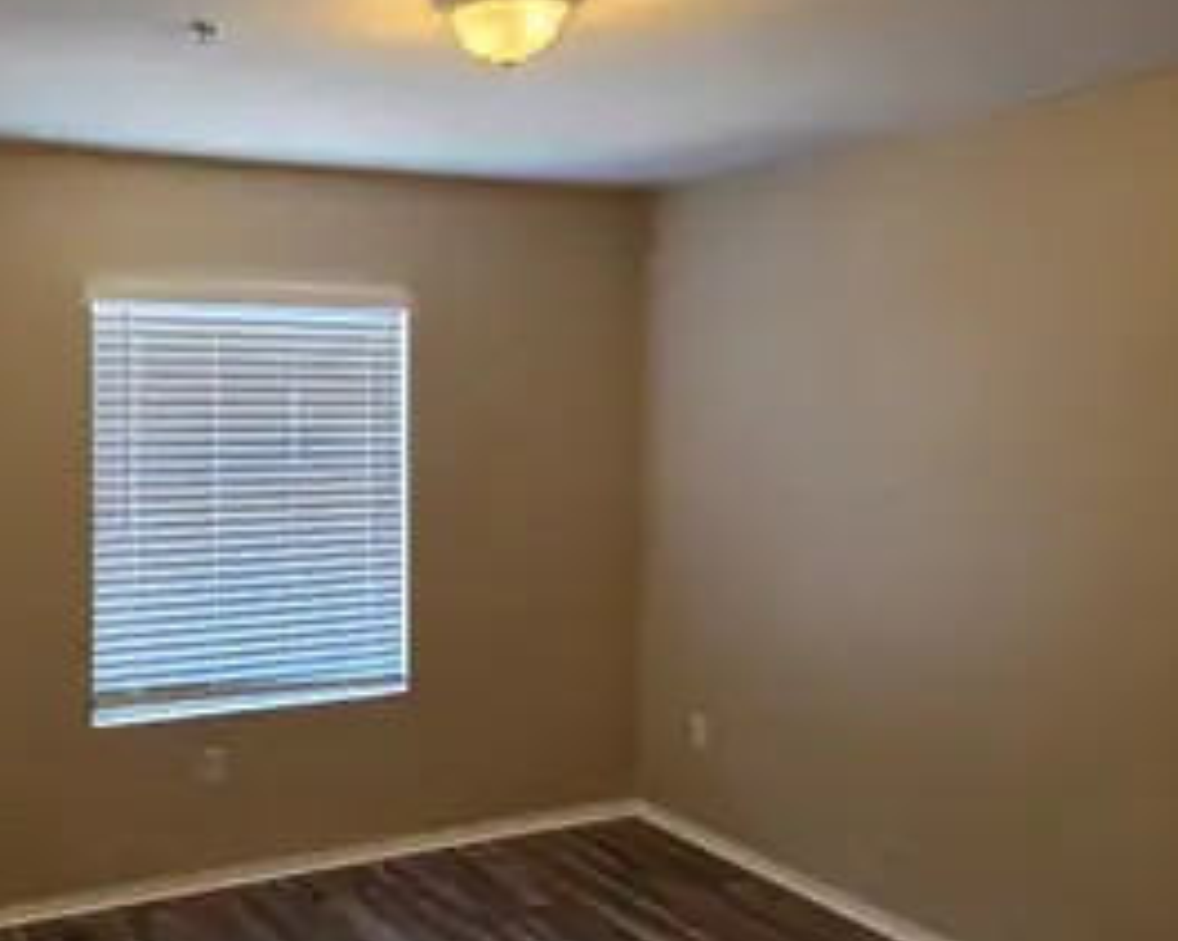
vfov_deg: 43.3
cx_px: 312
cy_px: 433
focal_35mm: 34
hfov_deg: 50.9
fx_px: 1185
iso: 250
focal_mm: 5.4
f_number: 1.8
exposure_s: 1/120
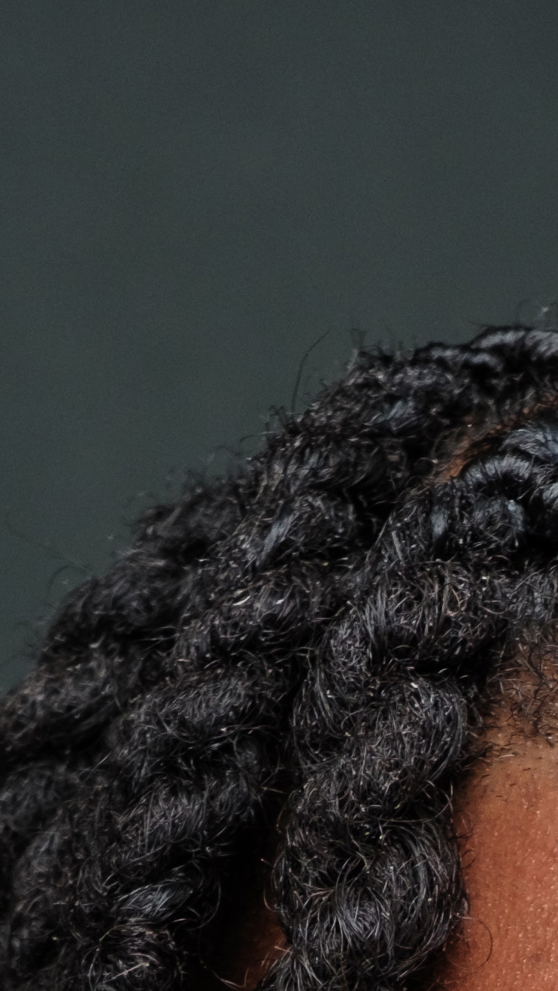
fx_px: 11803
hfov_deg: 2.7
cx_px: 1118
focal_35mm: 449
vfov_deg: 4.6
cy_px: 2725
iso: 200
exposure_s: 1/160
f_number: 5.6
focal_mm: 50
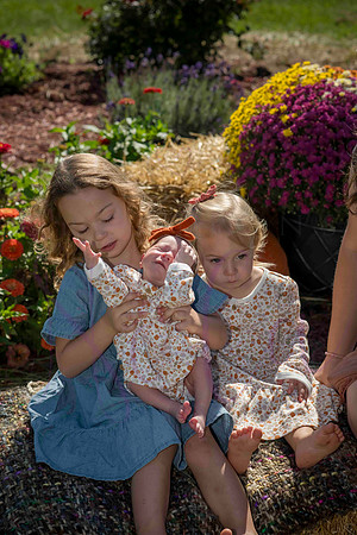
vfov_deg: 23.9
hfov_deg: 16.1
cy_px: 268
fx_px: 1264
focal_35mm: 85
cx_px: 178
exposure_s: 1/1250
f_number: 7.1
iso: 400
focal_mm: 85
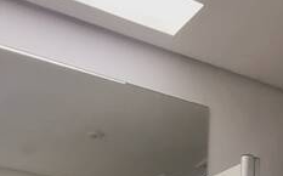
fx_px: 493
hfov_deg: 32.0
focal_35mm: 64
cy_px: 360
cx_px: 159
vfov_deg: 15.7
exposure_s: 1/60
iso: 160
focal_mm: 1.74
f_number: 2.2
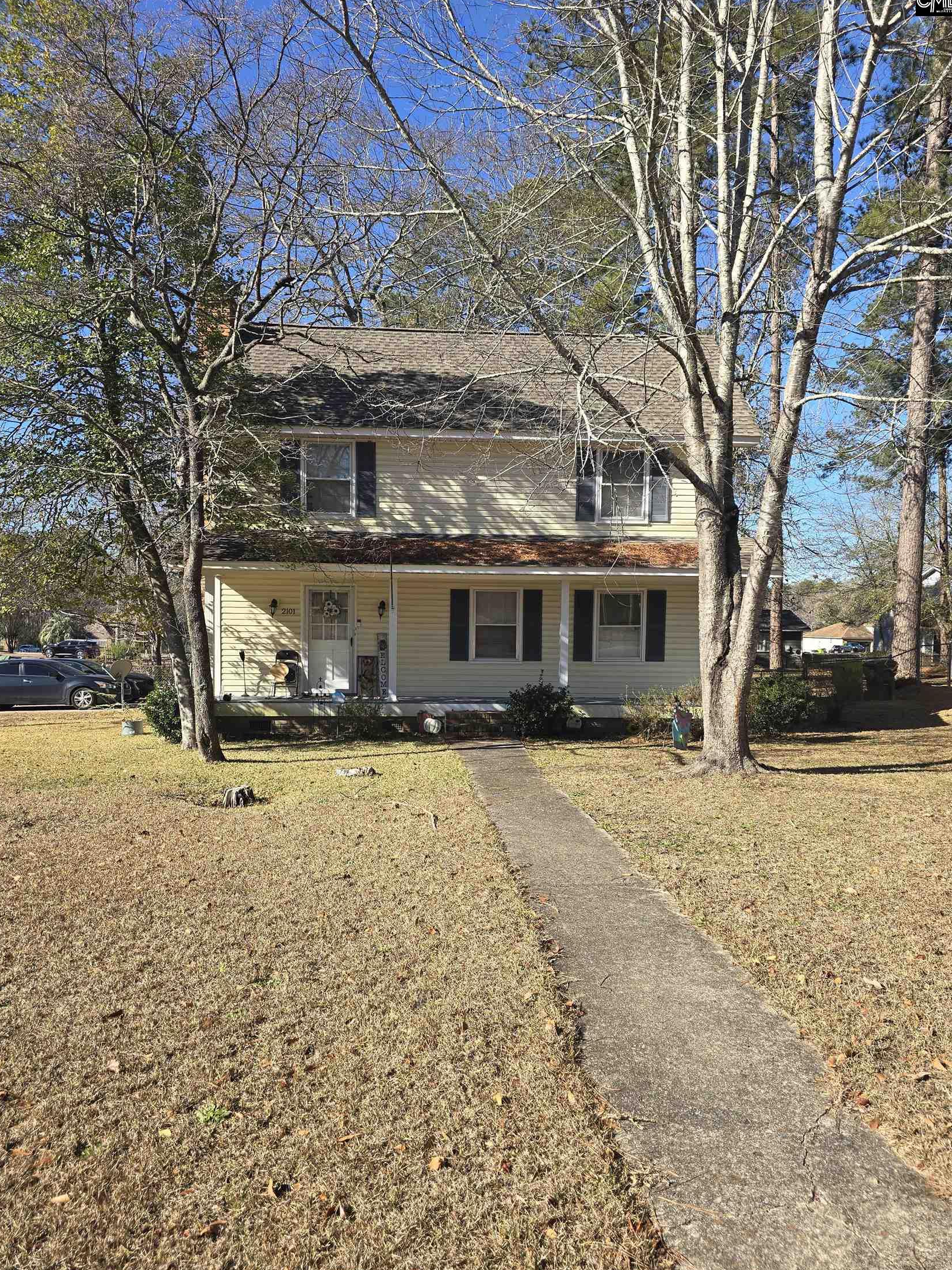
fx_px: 880
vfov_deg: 71.6
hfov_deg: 56.8
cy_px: 649
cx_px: 474
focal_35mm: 24
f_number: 1.7
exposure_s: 1/443
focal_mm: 6.3
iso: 12
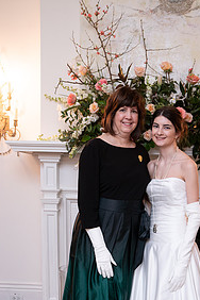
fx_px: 425
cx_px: 144
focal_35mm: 51
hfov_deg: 26.2
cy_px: 235
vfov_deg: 37.6
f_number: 4.5
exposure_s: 1/80
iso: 800
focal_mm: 32
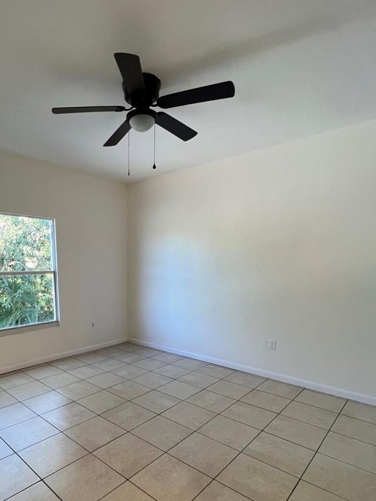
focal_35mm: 19
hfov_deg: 66.9
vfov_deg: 82.7
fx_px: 275
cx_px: 127
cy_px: 320
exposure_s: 1/120
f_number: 1.8
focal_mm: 1.57
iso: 125
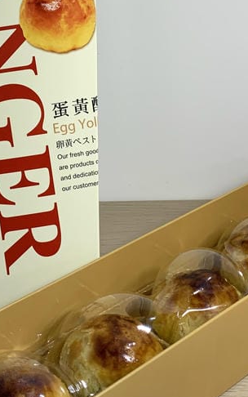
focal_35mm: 68
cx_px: 81
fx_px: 735
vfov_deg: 29.7
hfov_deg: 19.1
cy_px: 97
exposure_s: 1/120
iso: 80
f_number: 1.8
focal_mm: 4.25
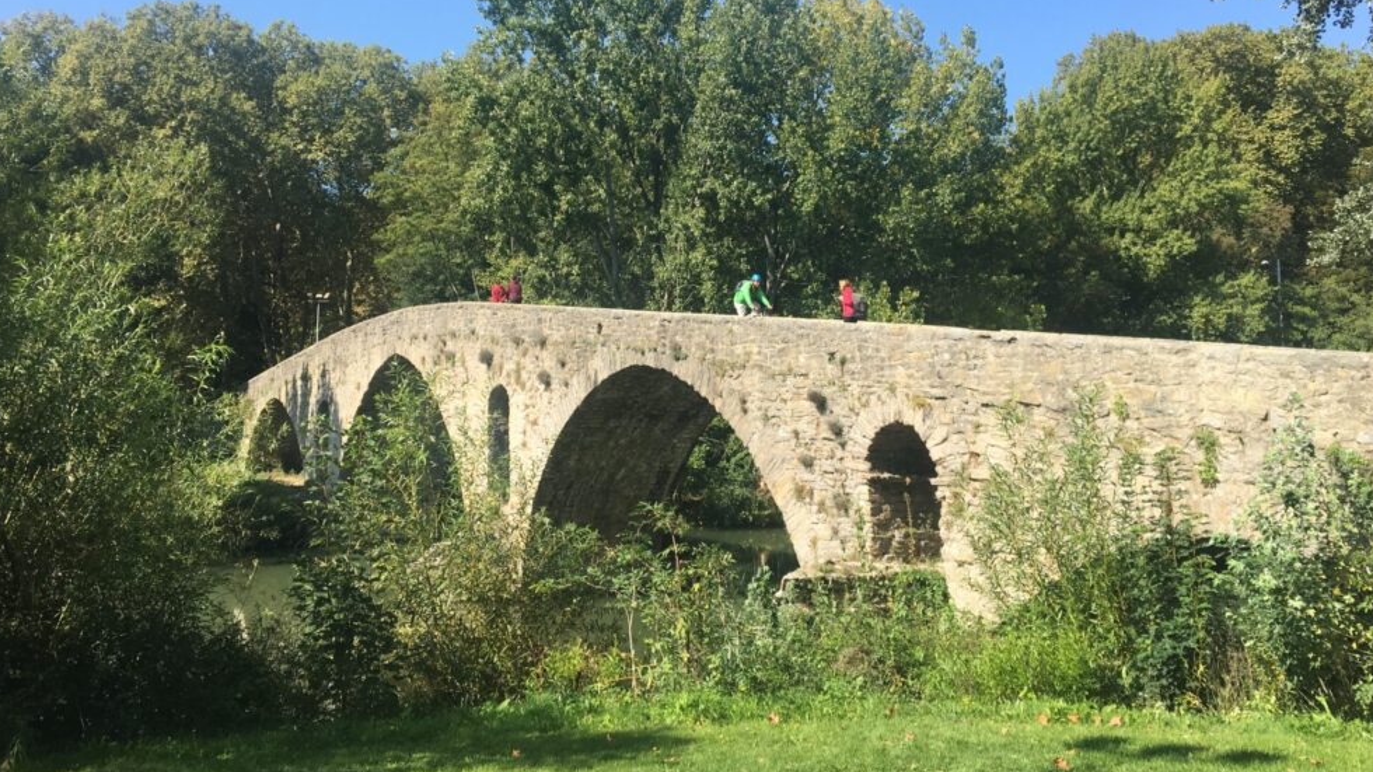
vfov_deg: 35.3
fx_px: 1201
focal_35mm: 33
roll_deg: +0.3
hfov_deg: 59.5
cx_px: 682
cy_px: 259
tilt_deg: +9.1
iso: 25
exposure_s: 1/818
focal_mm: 4.15
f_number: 2.2
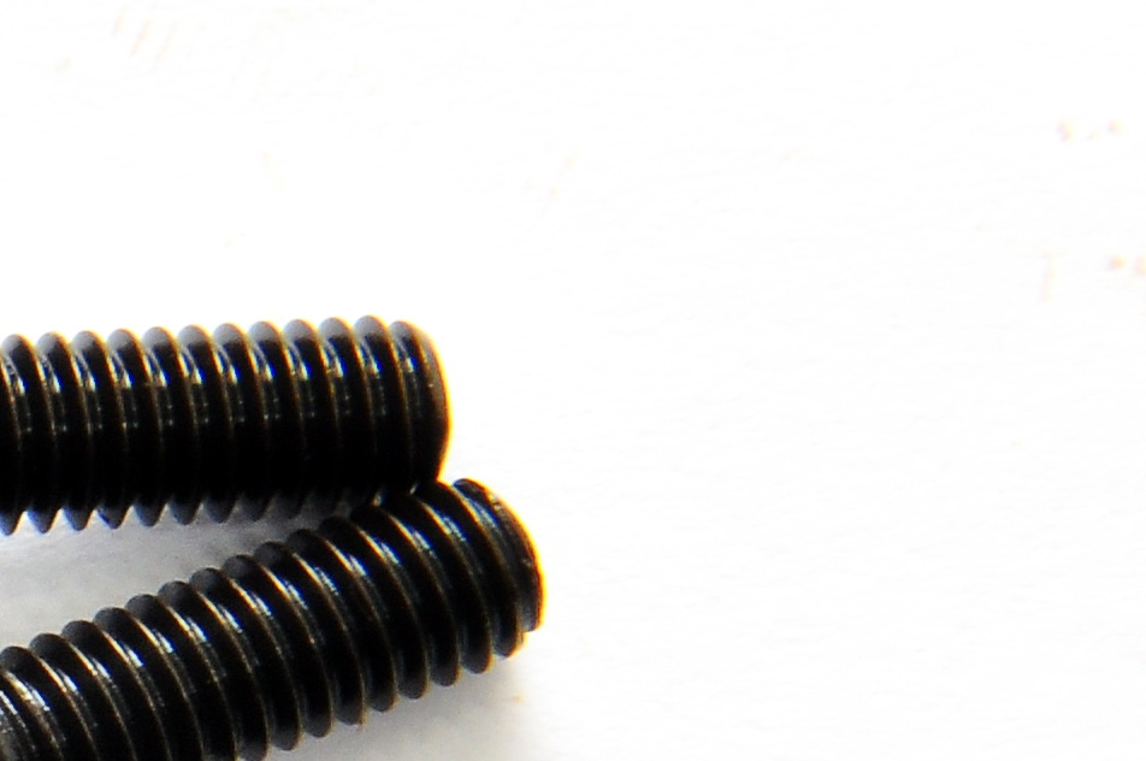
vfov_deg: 1.0
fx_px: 42948
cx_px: -674
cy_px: 767
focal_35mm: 1351
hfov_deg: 1.5
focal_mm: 200
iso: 400
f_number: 22
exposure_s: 1/60
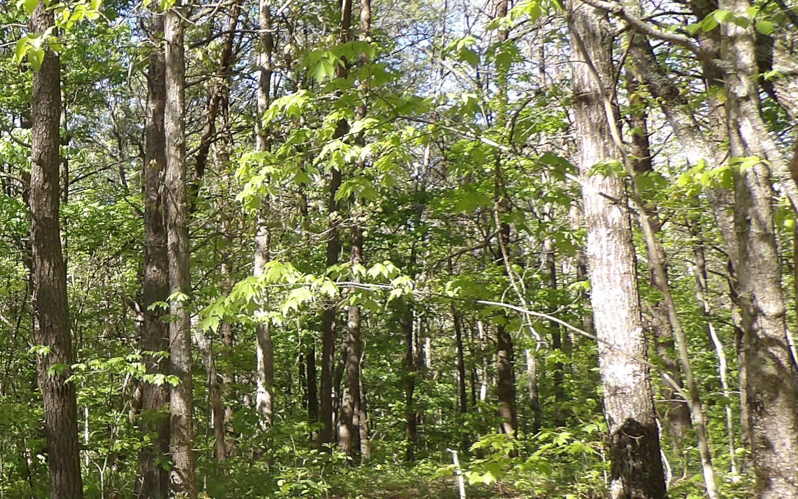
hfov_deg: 32.1
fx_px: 1240
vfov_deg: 22.7
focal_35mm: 57
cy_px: 284
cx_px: -49
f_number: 3.2
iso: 100
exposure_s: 1/159
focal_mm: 4.3
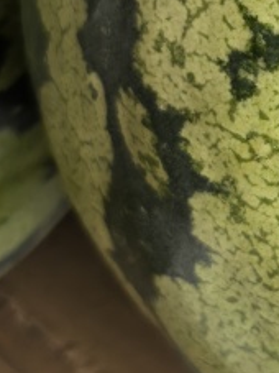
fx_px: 1366
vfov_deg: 15.1
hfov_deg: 10.7
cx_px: 561
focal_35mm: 127
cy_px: -45
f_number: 2
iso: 100
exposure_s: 1/1000
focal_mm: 6.35
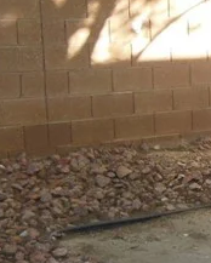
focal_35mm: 115
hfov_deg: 12.6
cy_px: 168
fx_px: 896
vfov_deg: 16.7
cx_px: 336
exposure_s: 1/60
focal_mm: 4.5
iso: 125
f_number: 3.2
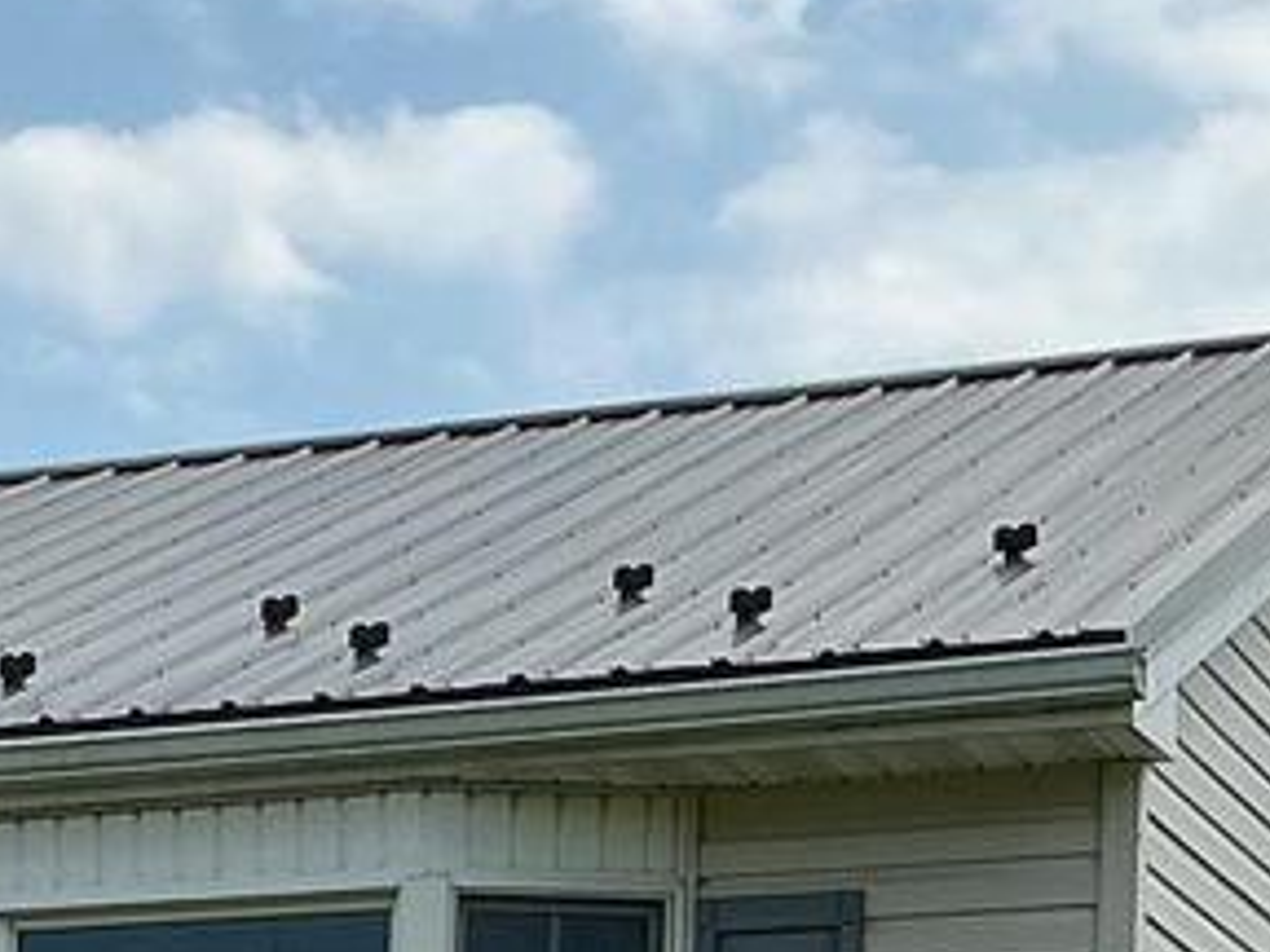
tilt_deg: +3.3
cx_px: -392
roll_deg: -1.4
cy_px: 1485
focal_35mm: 140
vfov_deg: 10.2
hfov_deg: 13.6
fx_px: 5136
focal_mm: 3
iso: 25
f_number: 1.8
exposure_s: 1/2667
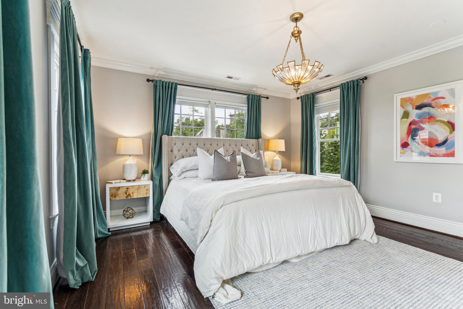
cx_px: 232
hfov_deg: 100.4
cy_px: 154
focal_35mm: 15
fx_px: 193
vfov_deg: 77.3
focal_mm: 10
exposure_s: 1/6
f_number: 10
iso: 200
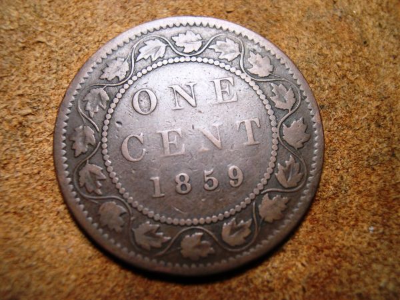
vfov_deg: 37.7
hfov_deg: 49.0
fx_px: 439
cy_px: 150
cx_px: 200
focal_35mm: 38
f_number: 2.8
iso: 100
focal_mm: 8
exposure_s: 1/63.6
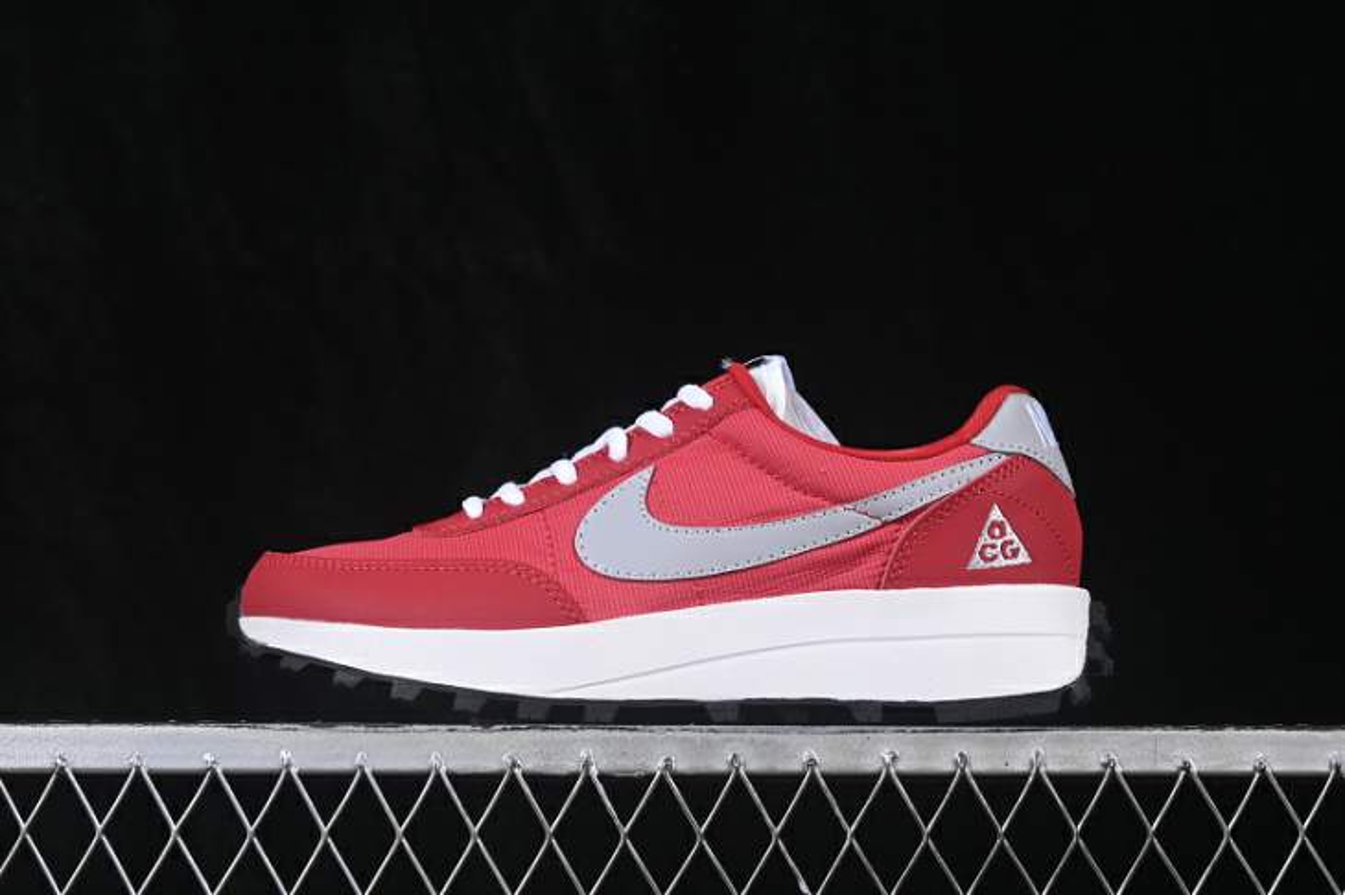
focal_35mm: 75
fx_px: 2801
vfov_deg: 18.2
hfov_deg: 27.0
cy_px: 448
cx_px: 672
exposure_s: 1/80
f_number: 8
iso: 160
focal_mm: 50
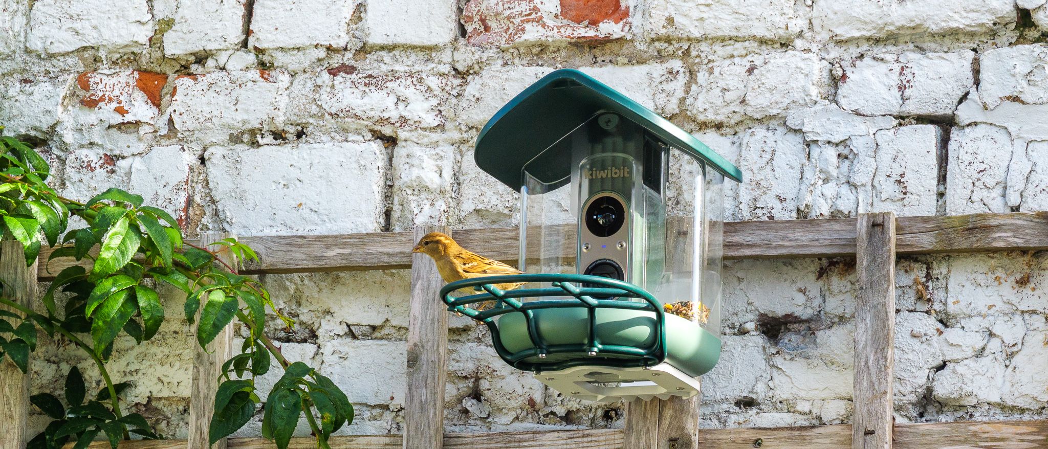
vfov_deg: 4.7
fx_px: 5457
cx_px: 627
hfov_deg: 11.0
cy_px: 259
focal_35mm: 207
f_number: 8
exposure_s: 1/125
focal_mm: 60
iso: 250
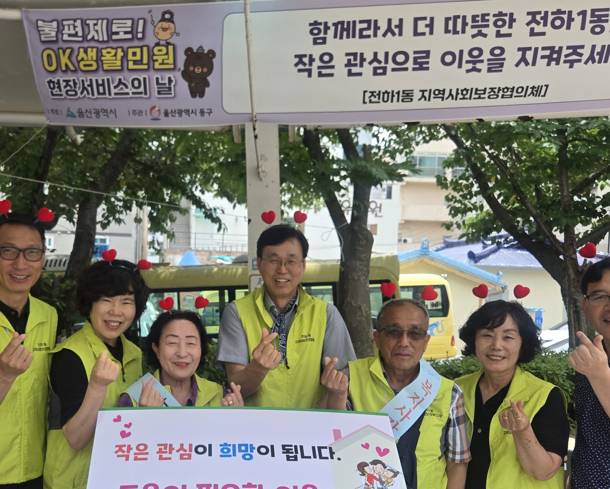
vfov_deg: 40.8
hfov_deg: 49.9
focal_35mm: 36
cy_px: 312
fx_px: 650
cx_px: 240
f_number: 1.8
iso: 80
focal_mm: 5.4
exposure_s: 1/1418
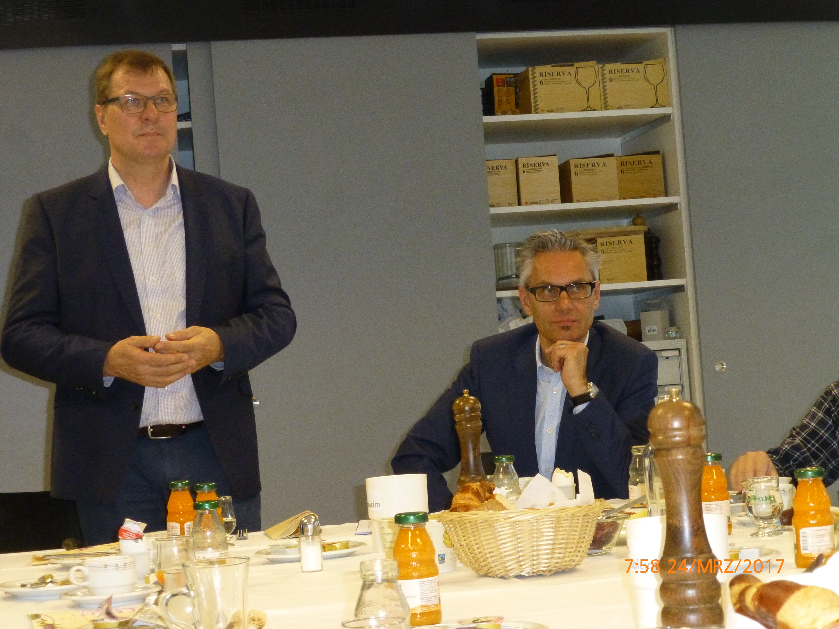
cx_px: 420
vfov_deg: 18.7
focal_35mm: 79
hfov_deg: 24.7
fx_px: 1915
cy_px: 314
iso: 640
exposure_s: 1/60
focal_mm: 14.2
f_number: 5.1
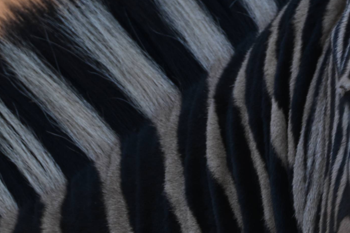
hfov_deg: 1.0
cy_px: 191
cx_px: 406
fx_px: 21078
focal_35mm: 2168
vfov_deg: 0.6
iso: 100
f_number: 8
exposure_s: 1/25
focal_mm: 360
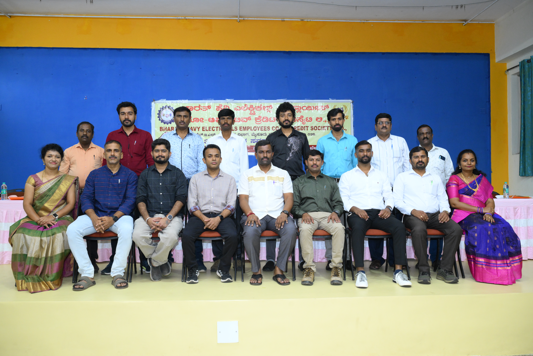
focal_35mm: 30
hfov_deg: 61.9
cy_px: 178
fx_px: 444
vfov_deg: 43.6
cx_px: 266
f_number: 7.1
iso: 2500
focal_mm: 30
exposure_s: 1/160
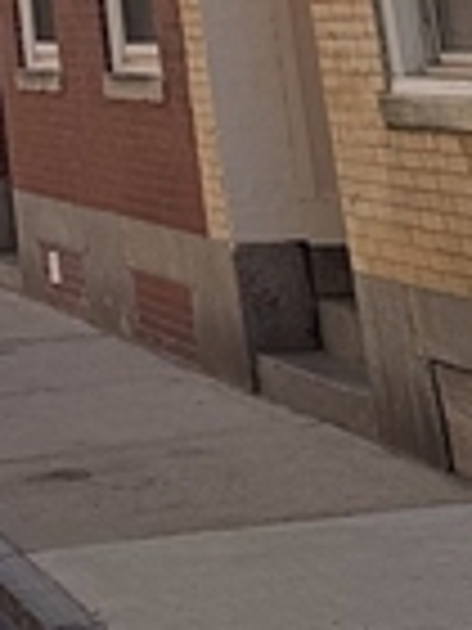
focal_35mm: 132
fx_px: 2400
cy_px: -810
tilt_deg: +18.4
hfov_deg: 9.9
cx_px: -634
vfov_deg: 12.3
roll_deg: +0.1
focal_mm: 6.76
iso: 80
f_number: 1.78
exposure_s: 1/3021
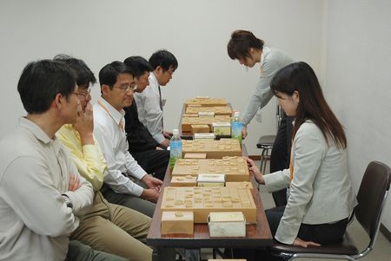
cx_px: 196
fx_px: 652
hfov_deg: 33.4
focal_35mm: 60
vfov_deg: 22.7
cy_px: 130
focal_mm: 40
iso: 200
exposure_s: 1/30
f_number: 4.5
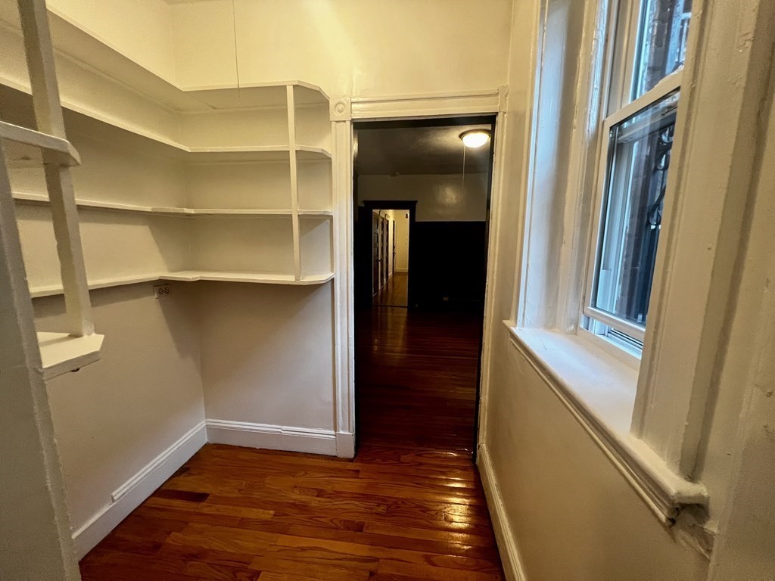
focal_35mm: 13
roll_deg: -0.9
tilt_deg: -10.6
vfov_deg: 89.9
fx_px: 291
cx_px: 388
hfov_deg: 106.2
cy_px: 290
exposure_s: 1/60
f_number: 1.8
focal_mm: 1.57
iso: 320
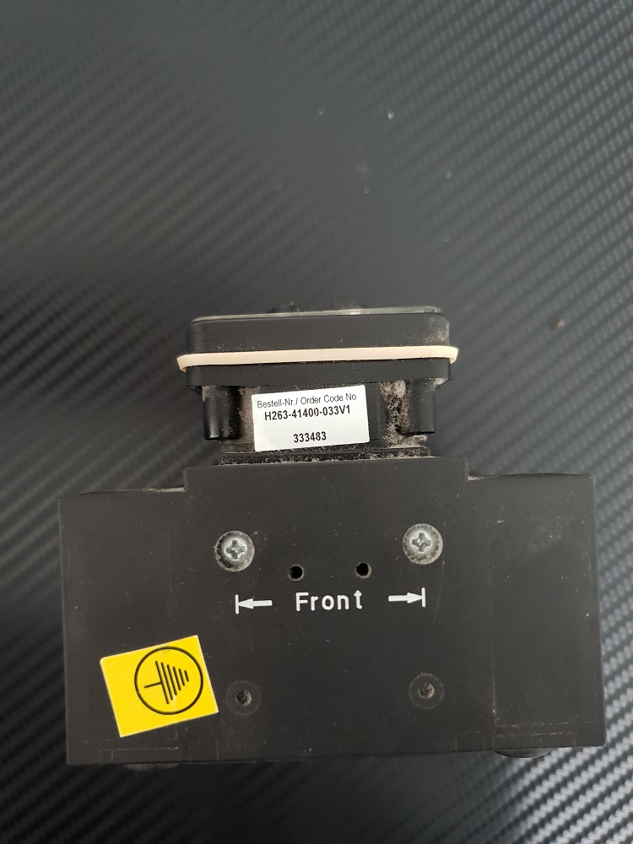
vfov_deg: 67.3
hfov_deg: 53.1
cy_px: 422
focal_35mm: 26
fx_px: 634
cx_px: 316
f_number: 1.5
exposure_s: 1/15
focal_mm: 4.3
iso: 250
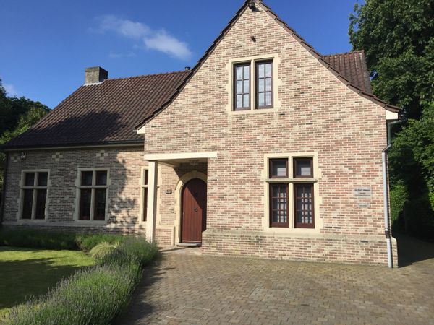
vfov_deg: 48.2
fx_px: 364
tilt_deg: +7.4
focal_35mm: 29
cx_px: 217
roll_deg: -0.5
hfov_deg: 61.7
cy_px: 162
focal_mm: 4.15
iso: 32
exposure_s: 1/2825
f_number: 2.2
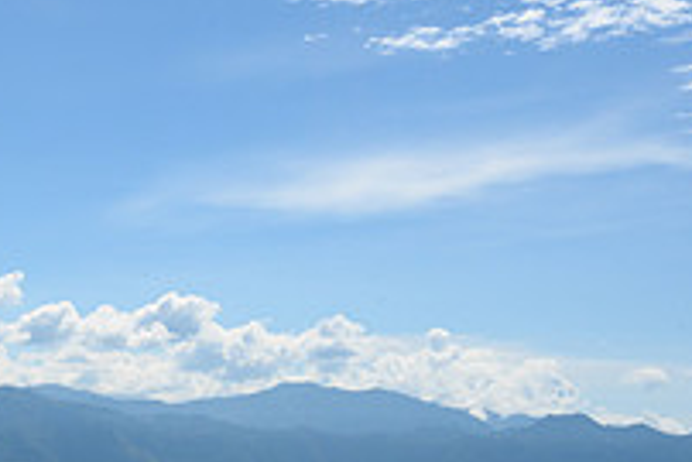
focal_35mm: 86
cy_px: 416
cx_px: -236
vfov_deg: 15.7
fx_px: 1654
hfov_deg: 21.2
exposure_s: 1/160
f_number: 22
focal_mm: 30
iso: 80
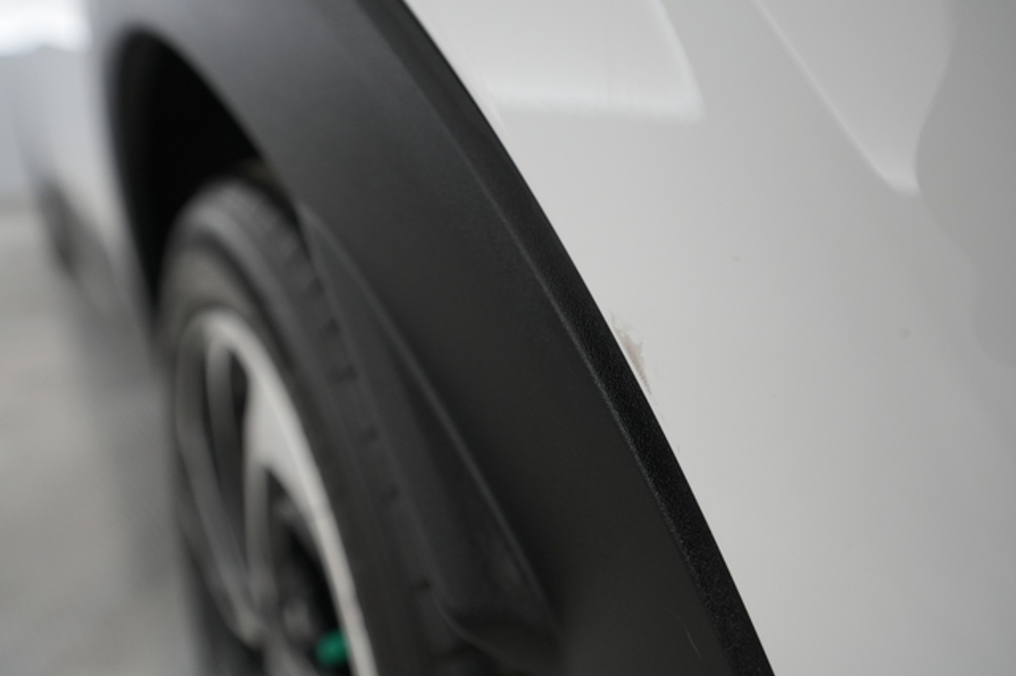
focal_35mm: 28
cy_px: 338
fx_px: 790
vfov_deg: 46.4
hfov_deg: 65.5
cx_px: 508
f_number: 4.5
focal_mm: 28
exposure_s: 1/100
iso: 1600
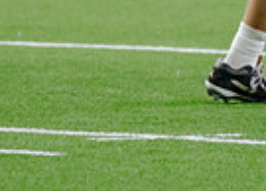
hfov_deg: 1.5
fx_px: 10242
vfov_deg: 1.1
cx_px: 188
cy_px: -298
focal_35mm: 1353
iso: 3200
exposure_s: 1/1250
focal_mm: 200
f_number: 2.8
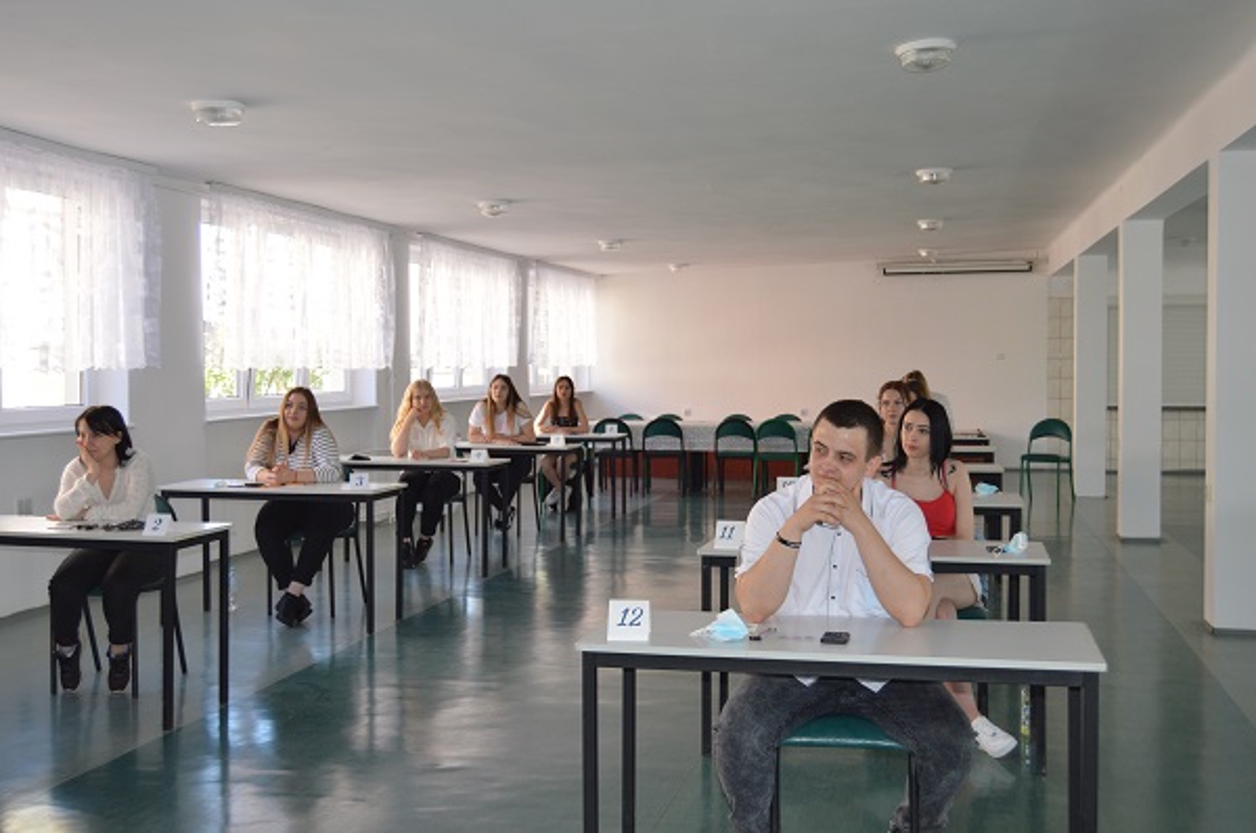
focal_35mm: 39
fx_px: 1358
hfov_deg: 49.6
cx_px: 628
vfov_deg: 34.1
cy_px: 416
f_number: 4
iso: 360
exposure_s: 1/125
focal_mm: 26
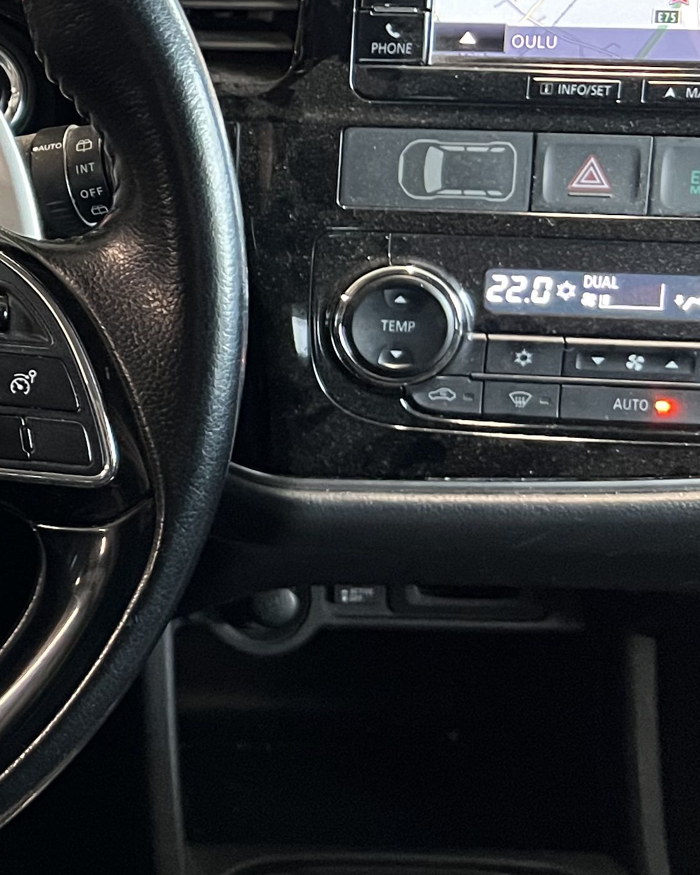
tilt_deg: -28.7
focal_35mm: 74
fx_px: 1917
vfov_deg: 25.4
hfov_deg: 17.5
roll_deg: +1.3
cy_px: 206
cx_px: -492
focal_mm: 5.7
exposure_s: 1/41
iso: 500
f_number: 1.5
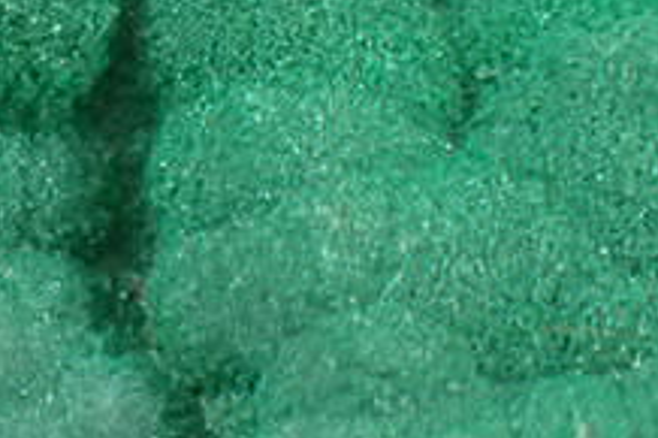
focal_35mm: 305
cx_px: -229
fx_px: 5570
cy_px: -60
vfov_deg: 4.5
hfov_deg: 6.7
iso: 800
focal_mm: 18
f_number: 4.9
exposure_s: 1/320
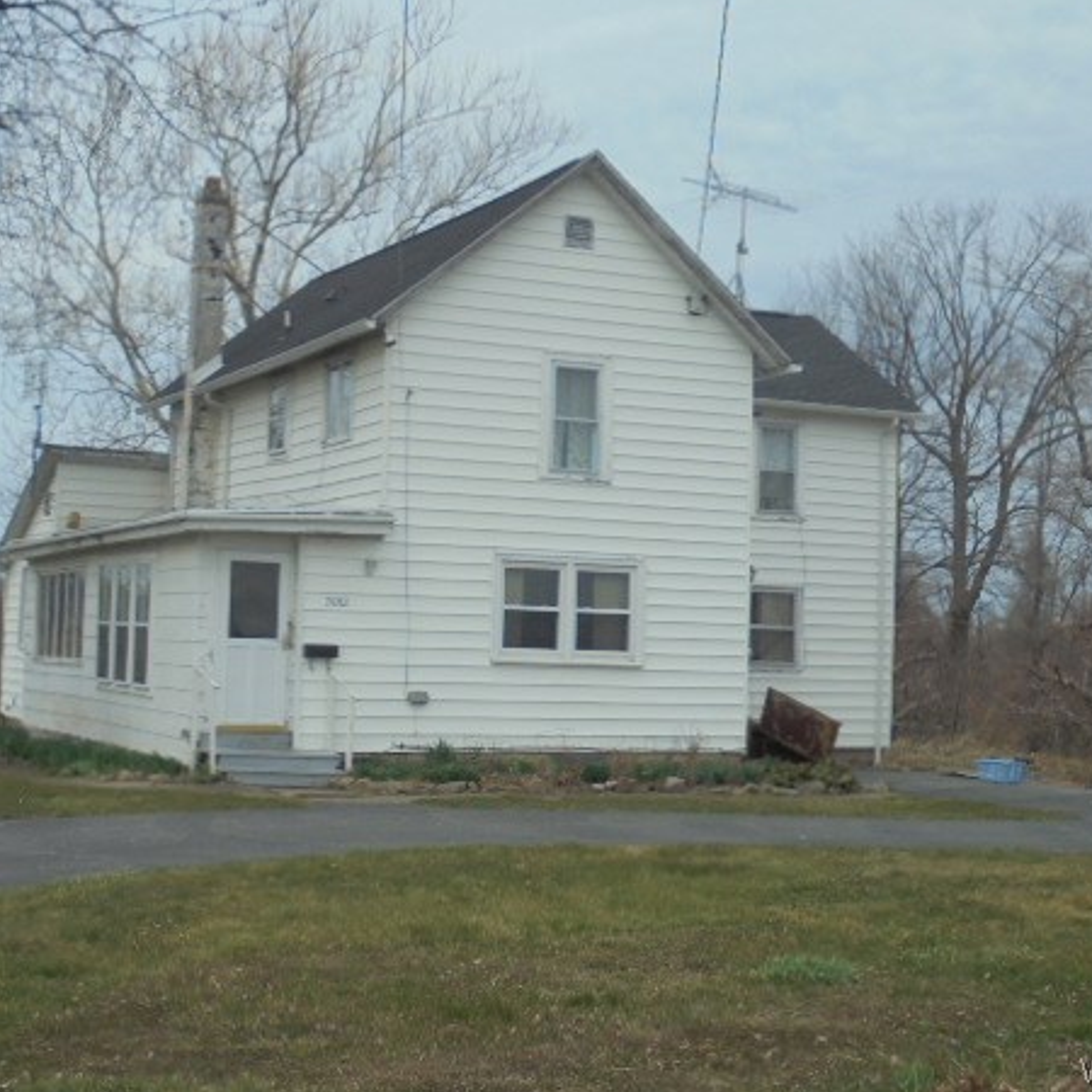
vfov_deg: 31.6
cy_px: 514
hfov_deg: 31.6
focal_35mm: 54
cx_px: 463
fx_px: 1927
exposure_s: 1/100
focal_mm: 7.8
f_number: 14.1
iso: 100
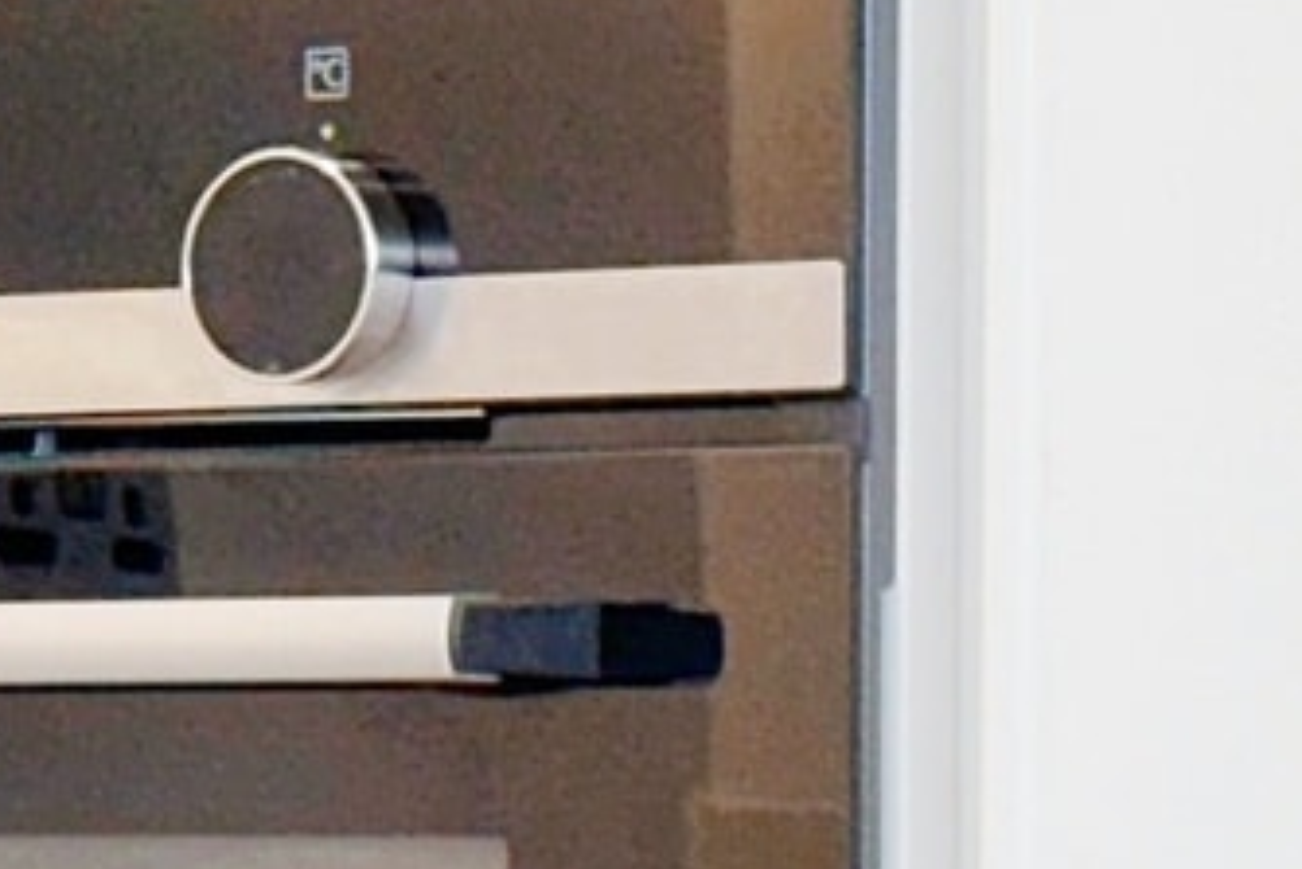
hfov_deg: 6.6
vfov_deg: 4.5
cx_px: -1177
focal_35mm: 306
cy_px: 826
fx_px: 11071
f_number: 1.78
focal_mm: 6.86
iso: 50
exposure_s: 1/100
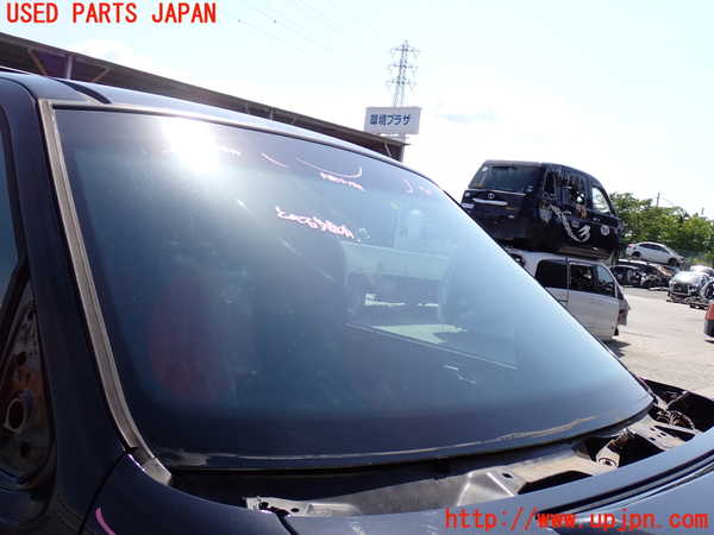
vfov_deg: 37.7
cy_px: 268
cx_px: 357
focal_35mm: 38
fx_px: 784
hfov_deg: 49.0
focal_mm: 6.83
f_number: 3.5
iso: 100
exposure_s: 1/640
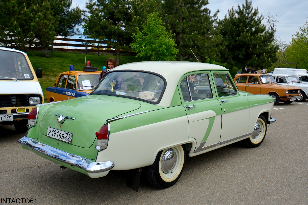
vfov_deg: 39.9
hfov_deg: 57.2
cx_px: 154
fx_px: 282
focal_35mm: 33
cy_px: 102
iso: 400
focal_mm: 22
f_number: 7.1
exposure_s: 1/1600
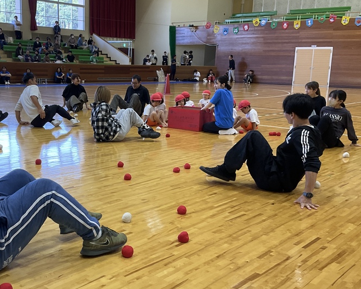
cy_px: 154
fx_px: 460
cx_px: 113
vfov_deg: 34.9
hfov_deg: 42.2
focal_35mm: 43
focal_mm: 3
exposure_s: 1/122
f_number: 1.8
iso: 50
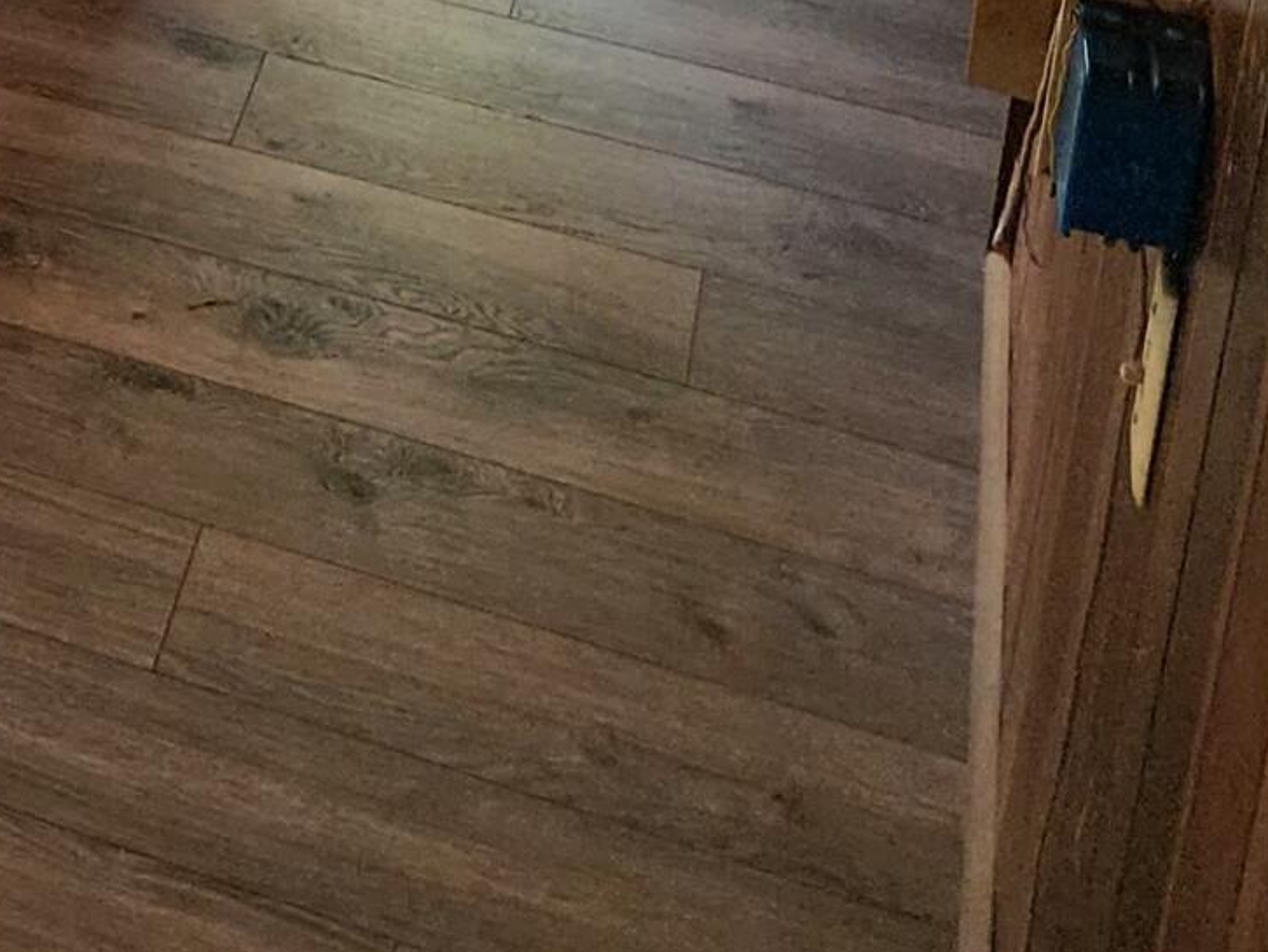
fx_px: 3481
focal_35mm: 95
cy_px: -971
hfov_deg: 18.8
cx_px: -475
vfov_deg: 13.3
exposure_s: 1/120
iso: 320
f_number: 1.8
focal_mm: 6.4
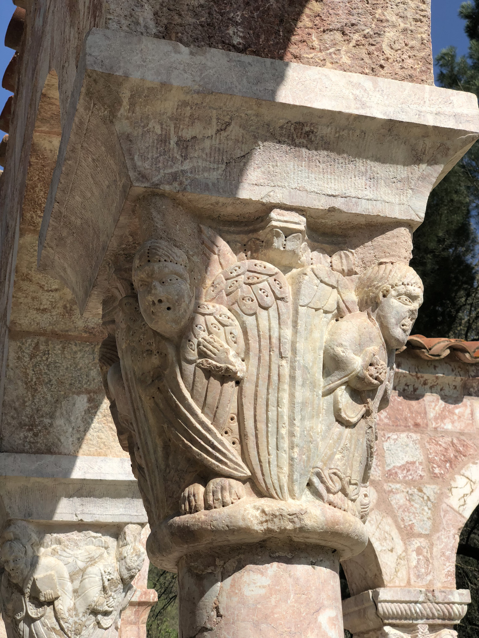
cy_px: 319
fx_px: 959
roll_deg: +3.3
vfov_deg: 36.8
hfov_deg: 28.0
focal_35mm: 52
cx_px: 240
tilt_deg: +25.2
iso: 16
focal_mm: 6
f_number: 2.4
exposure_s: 1/1548
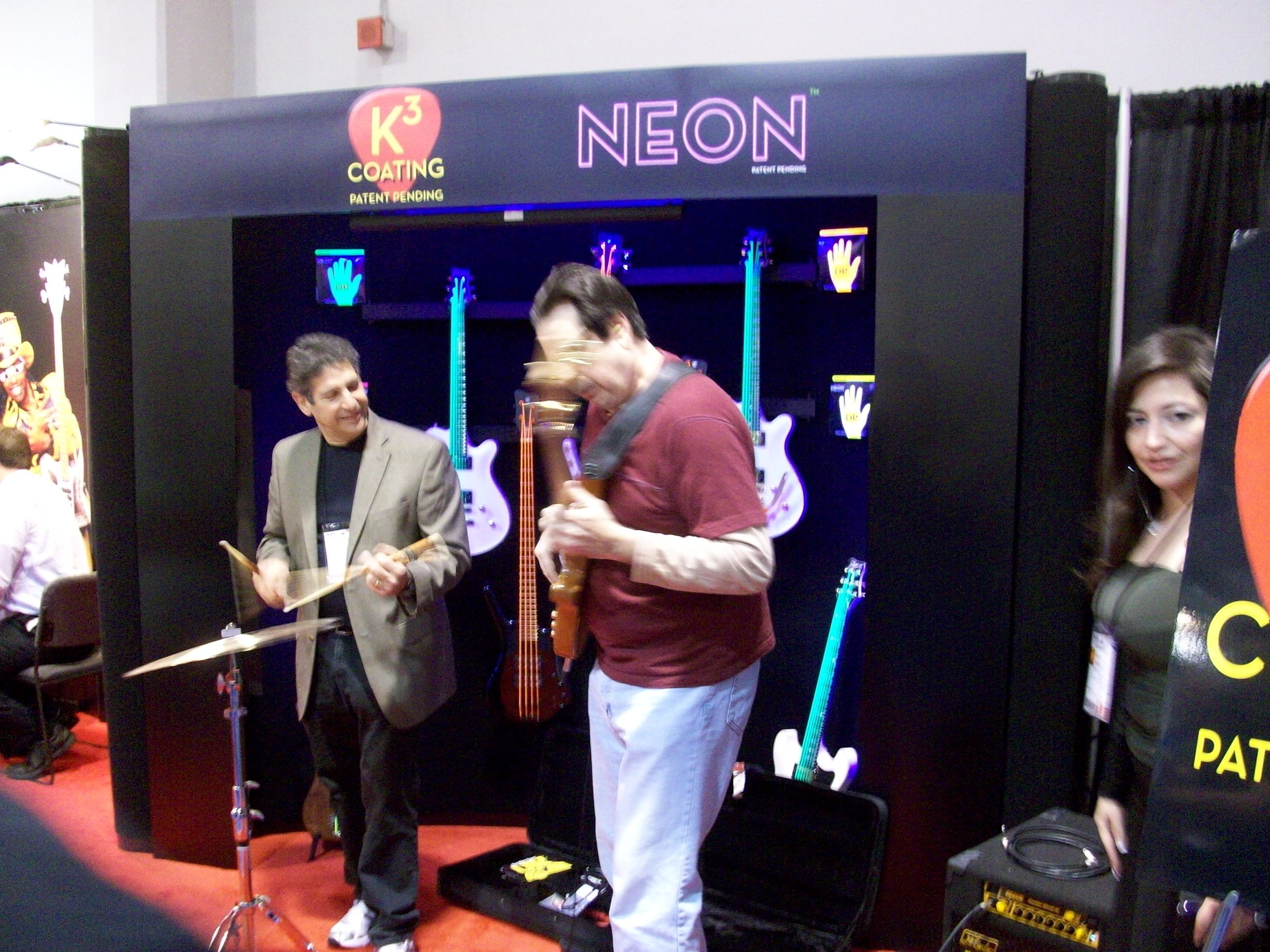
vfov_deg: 41.8
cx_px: 635
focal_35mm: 34
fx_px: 1247
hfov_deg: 54.0
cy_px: 476
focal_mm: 5.7
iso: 280
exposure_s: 1/8
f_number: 2.8
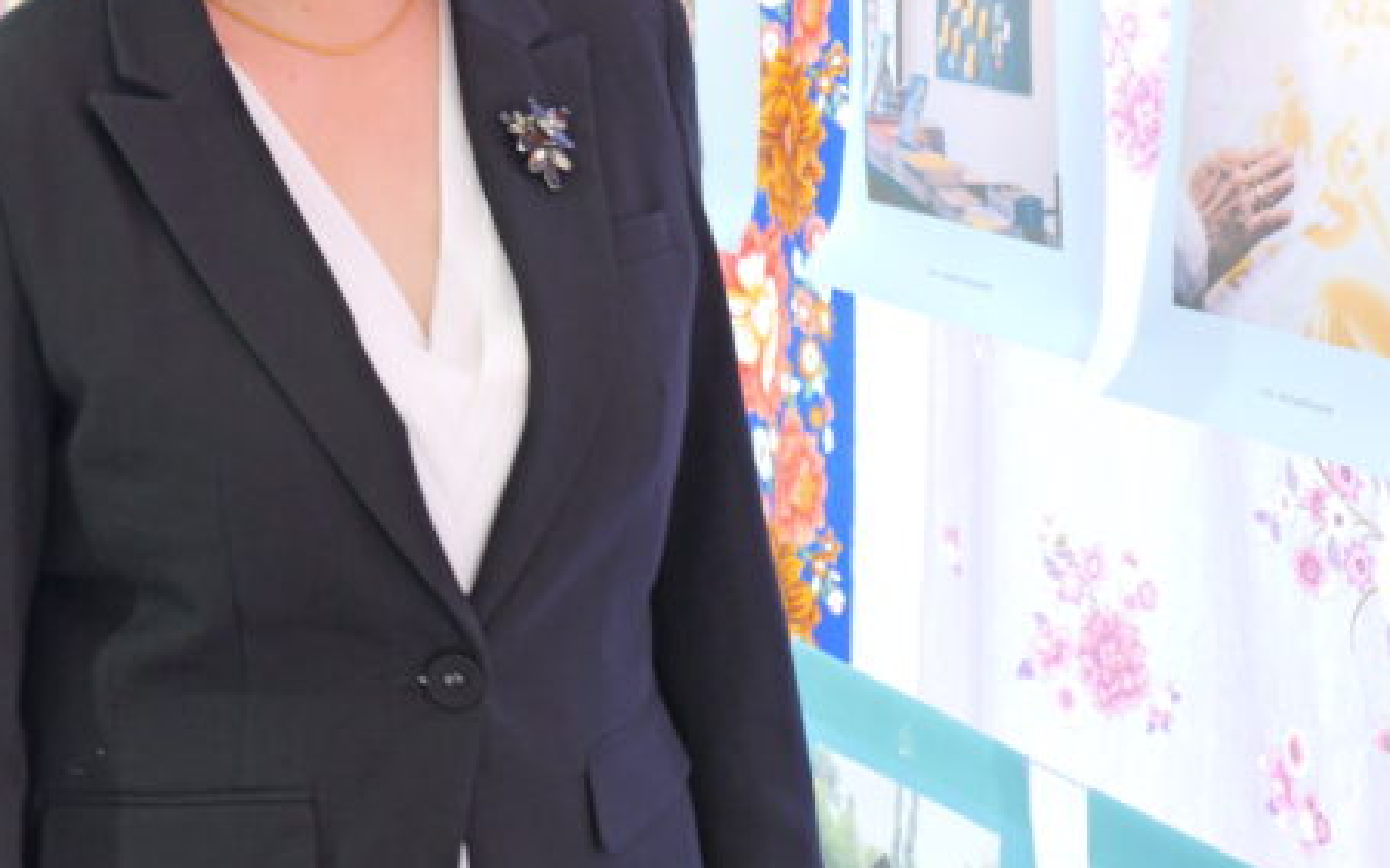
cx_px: 578
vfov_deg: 9.5
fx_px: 5189
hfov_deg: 15.3
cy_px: 54
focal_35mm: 137
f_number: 5.6
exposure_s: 1/60
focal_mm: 59
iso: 3200
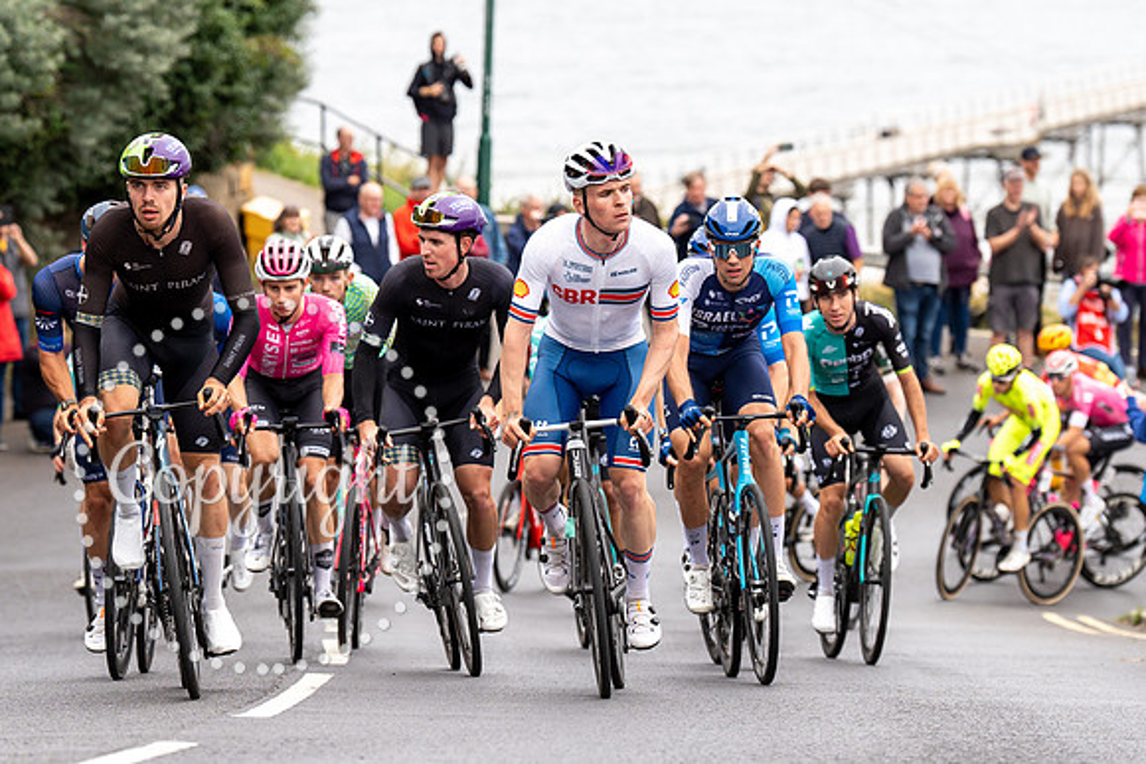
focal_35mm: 173
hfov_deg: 11.9
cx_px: 615
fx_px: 5496
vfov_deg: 8.0
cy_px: 308
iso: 320
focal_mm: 125
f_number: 3.5
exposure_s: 1/1000
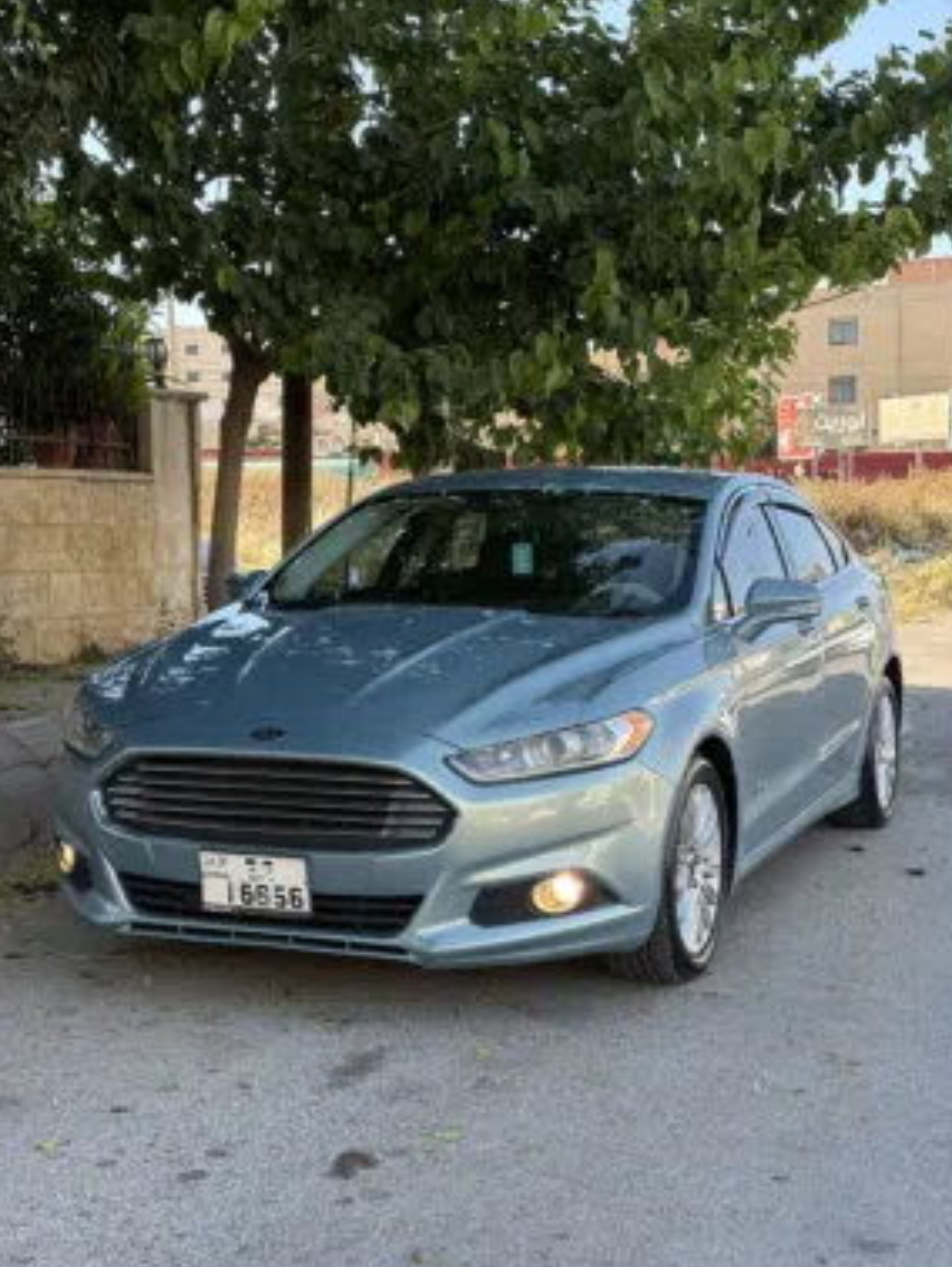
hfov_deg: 26.6
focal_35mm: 55
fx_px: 2015
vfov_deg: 34.9
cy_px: 630
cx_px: 496
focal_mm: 5.96
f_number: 1.6
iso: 40
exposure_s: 1/496
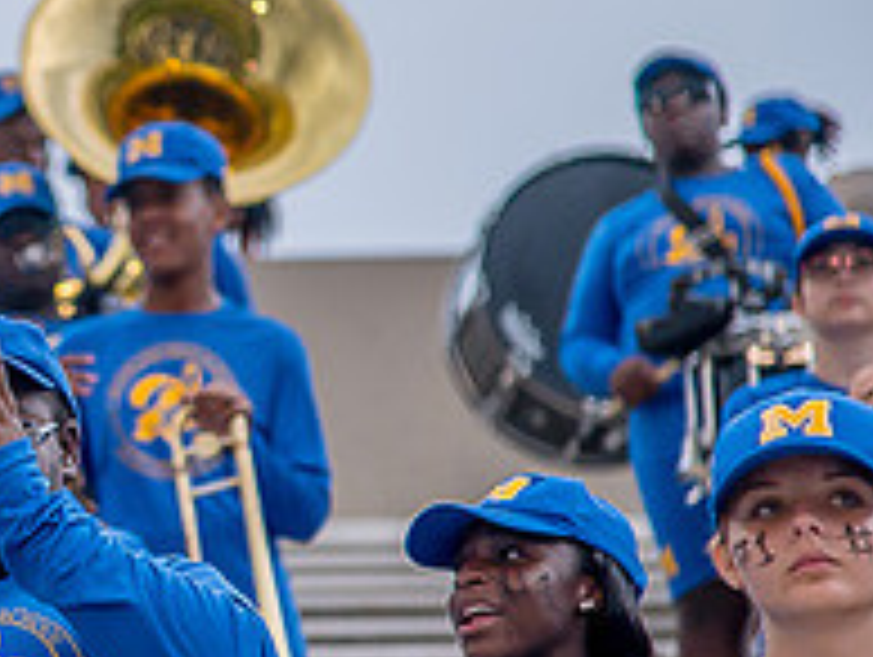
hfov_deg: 5.7
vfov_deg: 4.3
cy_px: 387
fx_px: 8686
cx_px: -158
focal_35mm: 344
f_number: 4
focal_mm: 120
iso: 400
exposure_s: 1/250
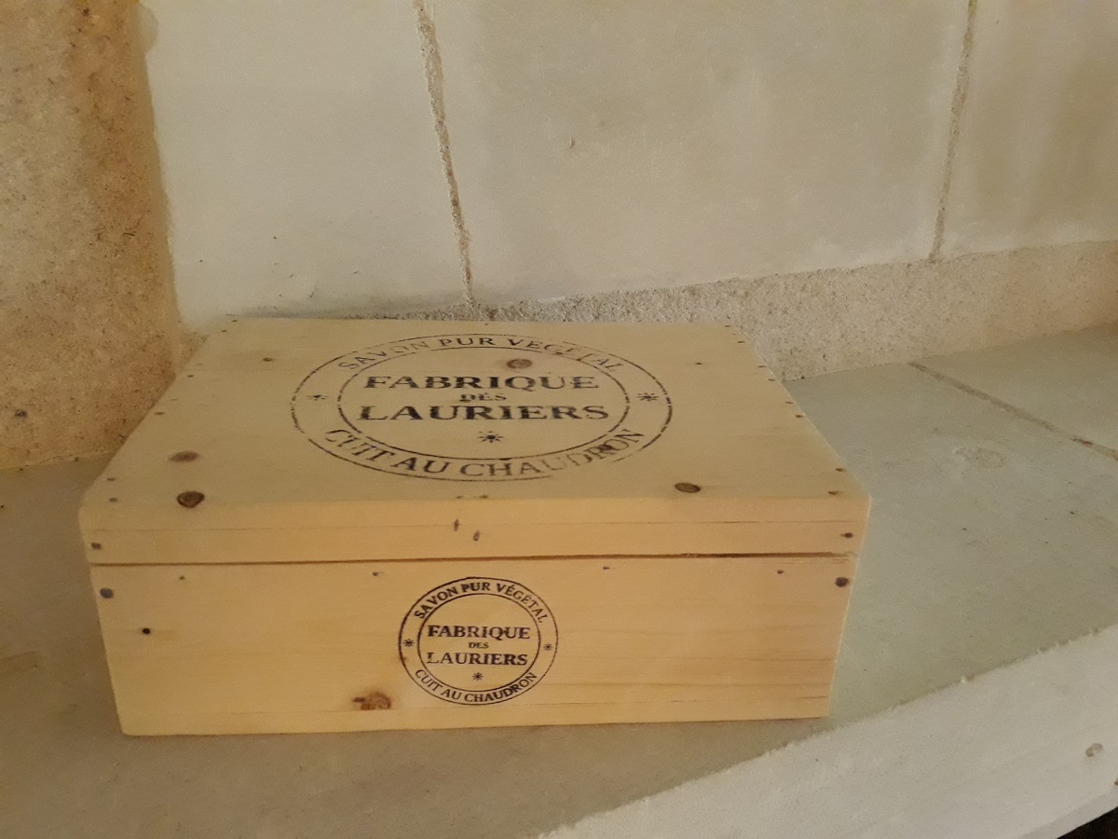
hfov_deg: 65.3
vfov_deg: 51.4
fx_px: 872
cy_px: 420
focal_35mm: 27
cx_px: 559
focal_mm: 3.71
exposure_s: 1/25
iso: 640
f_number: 1.7
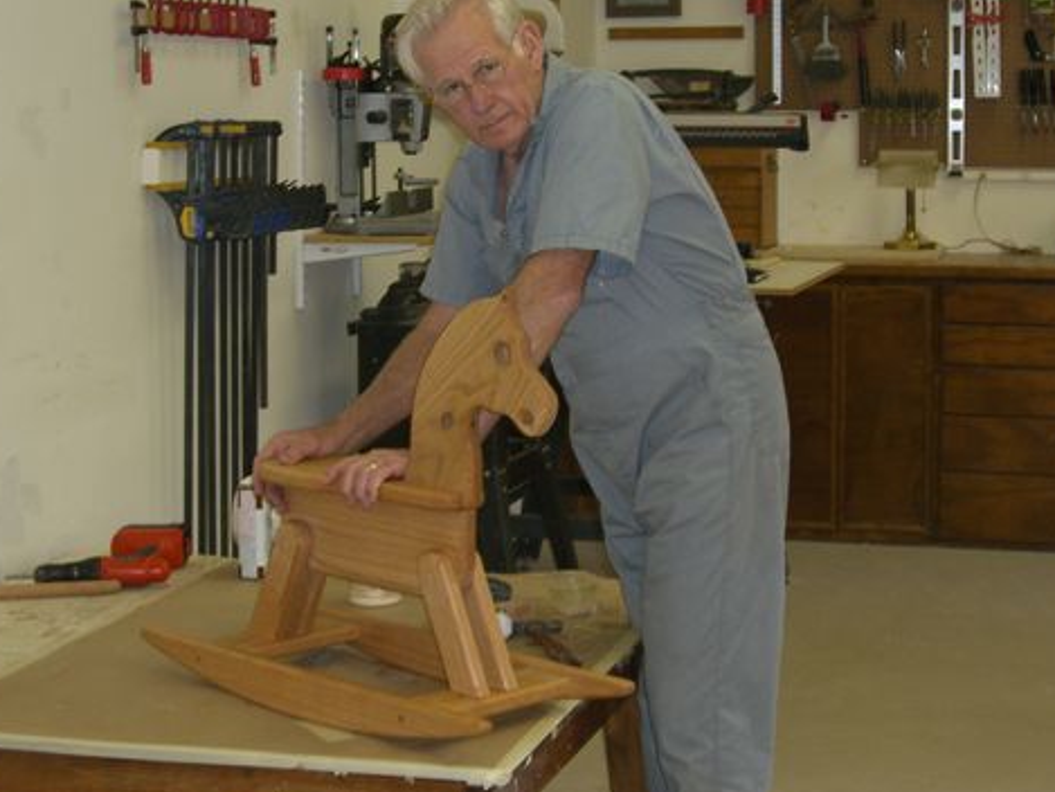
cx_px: 578
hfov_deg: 26.0
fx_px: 2286
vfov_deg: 19.6
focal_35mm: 75
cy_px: 286
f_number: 3.3
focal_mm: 9
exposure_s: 1/60
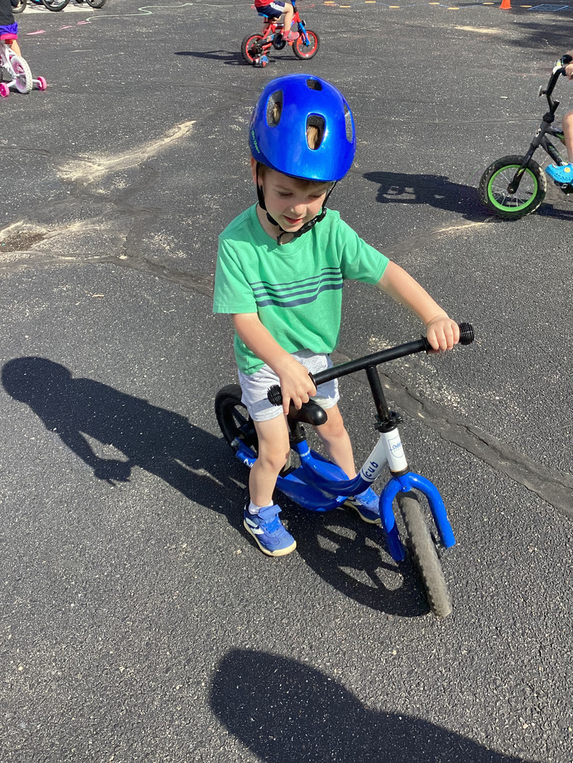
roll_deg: +2.5
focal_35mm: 31
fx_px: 684
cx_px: 286
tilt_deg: -32.3
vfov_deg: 58.4
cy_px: 382
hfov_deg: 45.4
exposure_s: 1/886
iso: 25
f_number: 2.4
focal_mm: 3.3
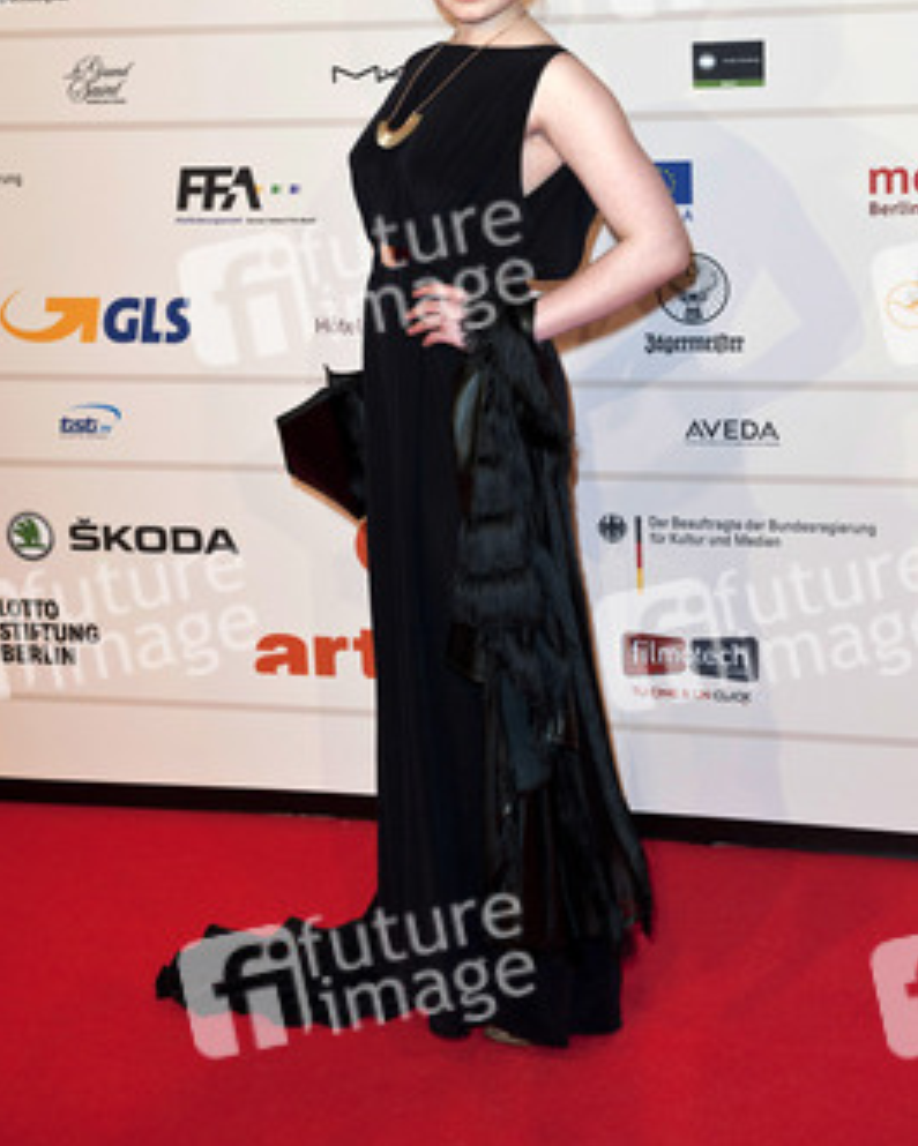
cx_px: 459
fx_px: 2003
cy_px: 457
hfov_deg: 25.8
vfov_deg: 31.9
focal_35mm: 59
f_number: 5.6
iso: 800
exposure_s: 1/250
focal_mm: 52
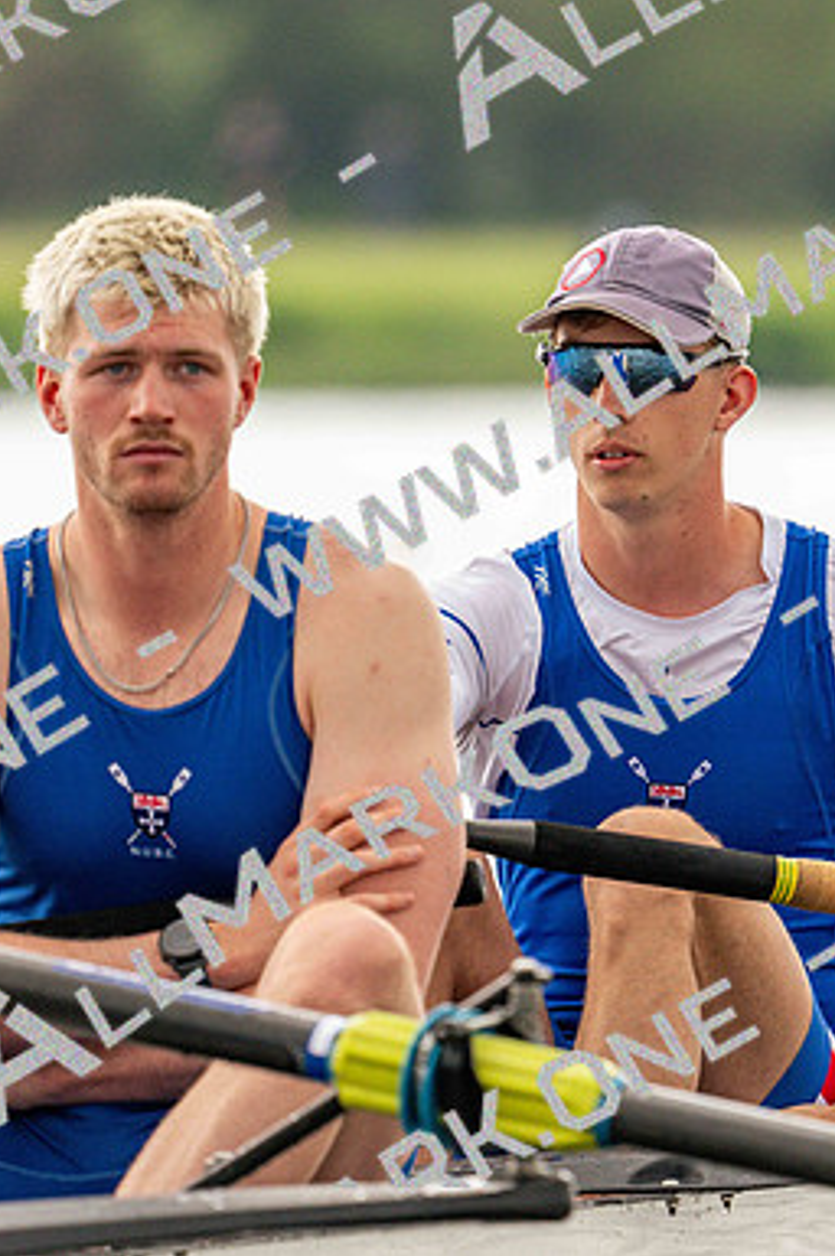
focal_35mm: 665
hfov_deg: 2.1
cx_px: 633
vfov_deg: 3.1
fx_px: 23176
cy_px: 628
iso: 800
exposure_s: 1/1250
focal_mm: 441
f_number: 6.3
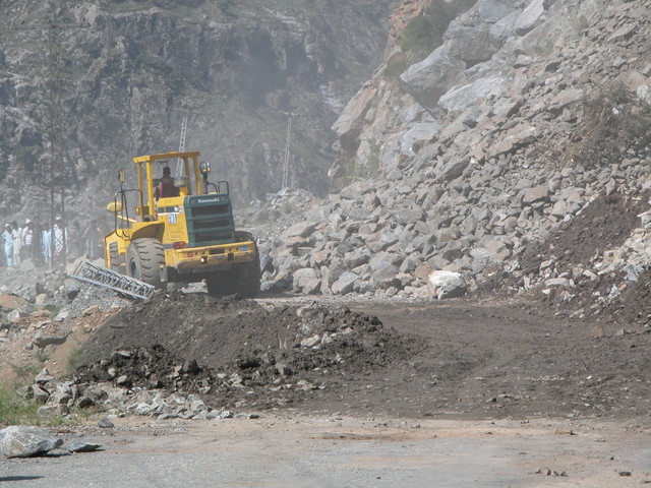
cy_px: 244
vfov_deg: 6.7
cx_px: 326
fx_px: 4194
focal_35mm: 223
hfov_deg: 8.9
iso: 100
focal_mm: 56.7
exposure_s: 1/425
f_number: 5.8
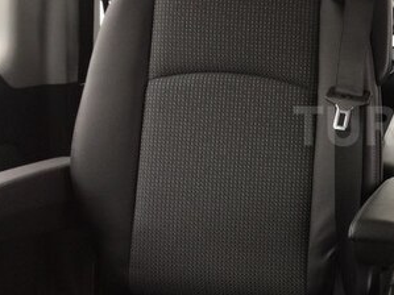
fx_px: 728
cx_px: 428
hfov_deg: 27.8
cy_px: 126
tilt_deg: -12.0
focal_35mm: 64
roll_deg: -2.1
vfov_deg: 22.9
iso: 32
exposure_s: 1/50
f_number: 2.2
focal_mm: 4.15
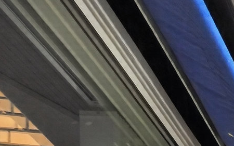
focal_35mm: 116
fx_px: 740
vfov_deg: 9.1
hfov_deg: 12.8
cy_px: 436
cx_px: 592
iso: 400
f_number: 8
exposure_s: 1/50
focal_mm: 20
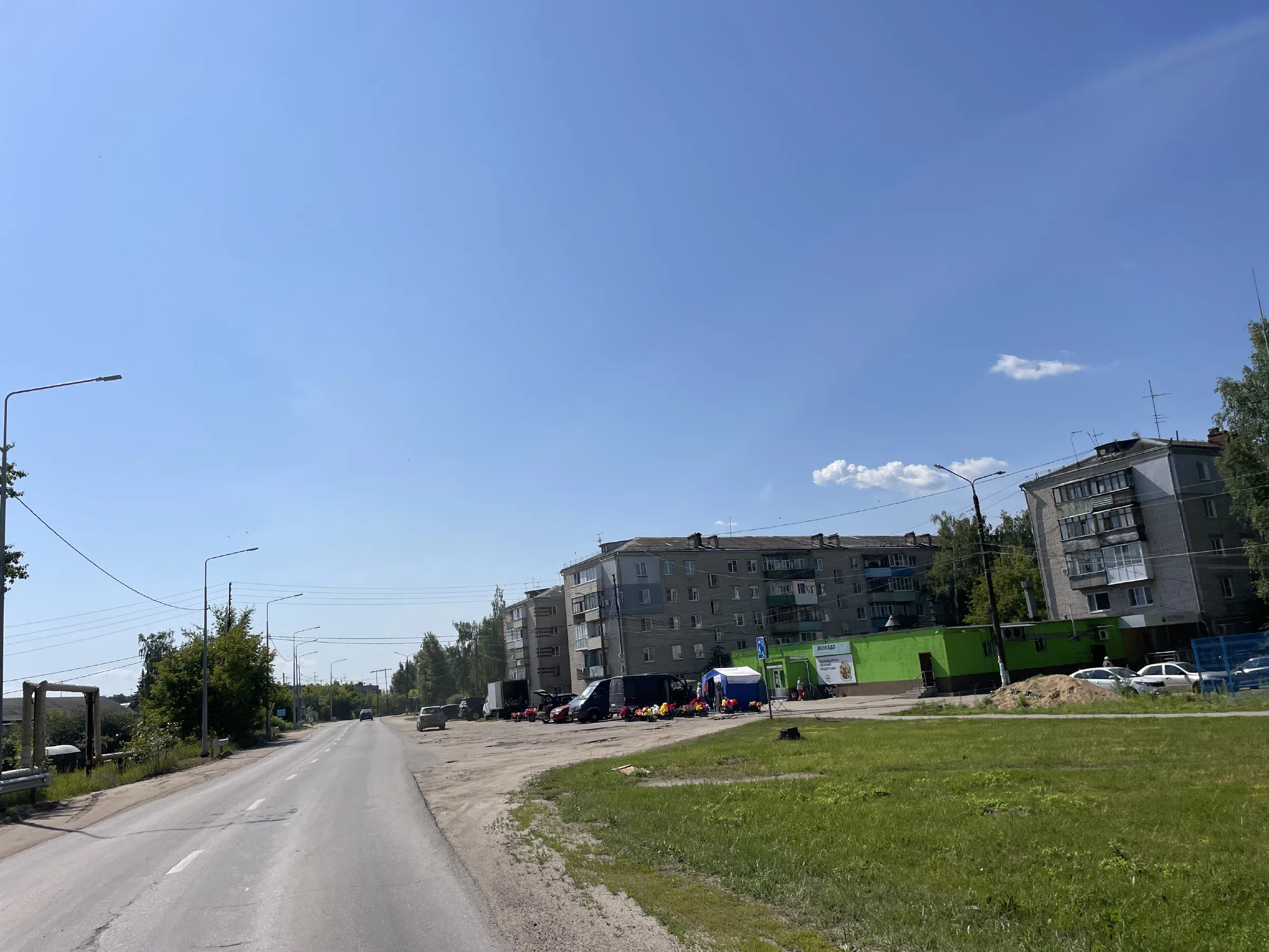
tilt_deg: +9.1
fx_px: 953
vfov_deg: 53.1
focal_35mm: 26
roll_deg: +1.3
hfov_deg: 67.3
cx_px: 634
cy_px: 476
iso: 32
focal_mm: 4.2
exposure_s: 1/8403
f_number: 1.6
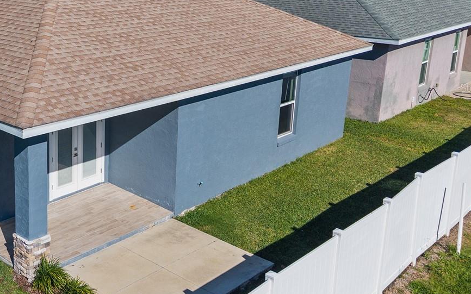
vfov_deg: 27.2
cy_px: 87
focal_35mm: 47
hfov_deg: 40.4
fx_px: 603
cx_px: 77
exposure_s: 1/6000
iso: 200
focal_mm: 8.67
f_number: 1.8
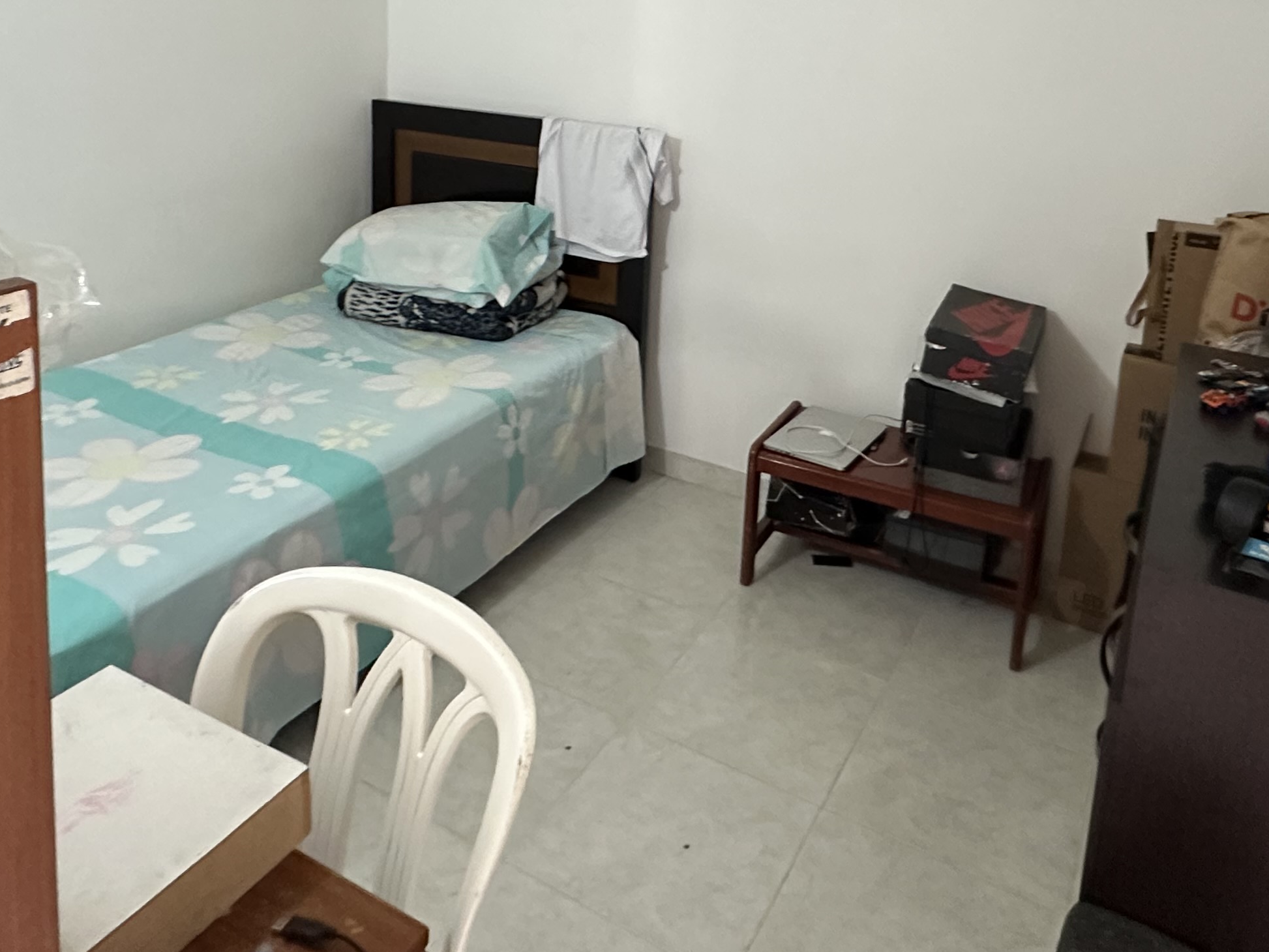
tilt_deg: -9.4
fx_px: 1063
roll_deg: -2.3
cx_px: 606
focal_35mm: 29
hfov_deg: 61.6
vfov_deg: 45.3
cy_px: 162
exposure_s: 1/60
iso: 400
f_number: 2.2
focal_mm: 2.22
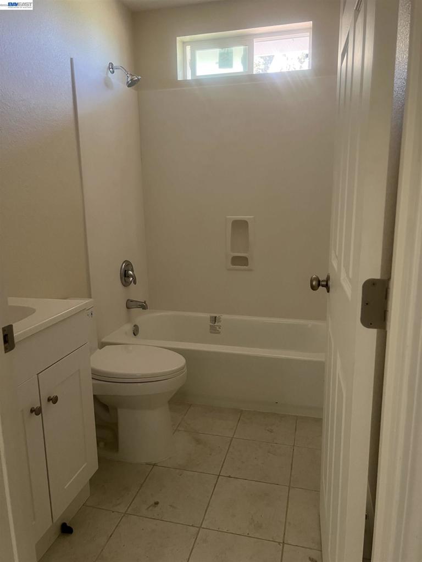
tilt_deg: -12.6
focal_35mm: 26
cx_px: 211
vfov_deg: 67.3
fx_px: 423
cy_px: 281
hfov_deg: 53.1
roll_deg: +1.7
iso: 320
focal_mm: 5.7
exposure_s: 1/60
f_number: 1.5
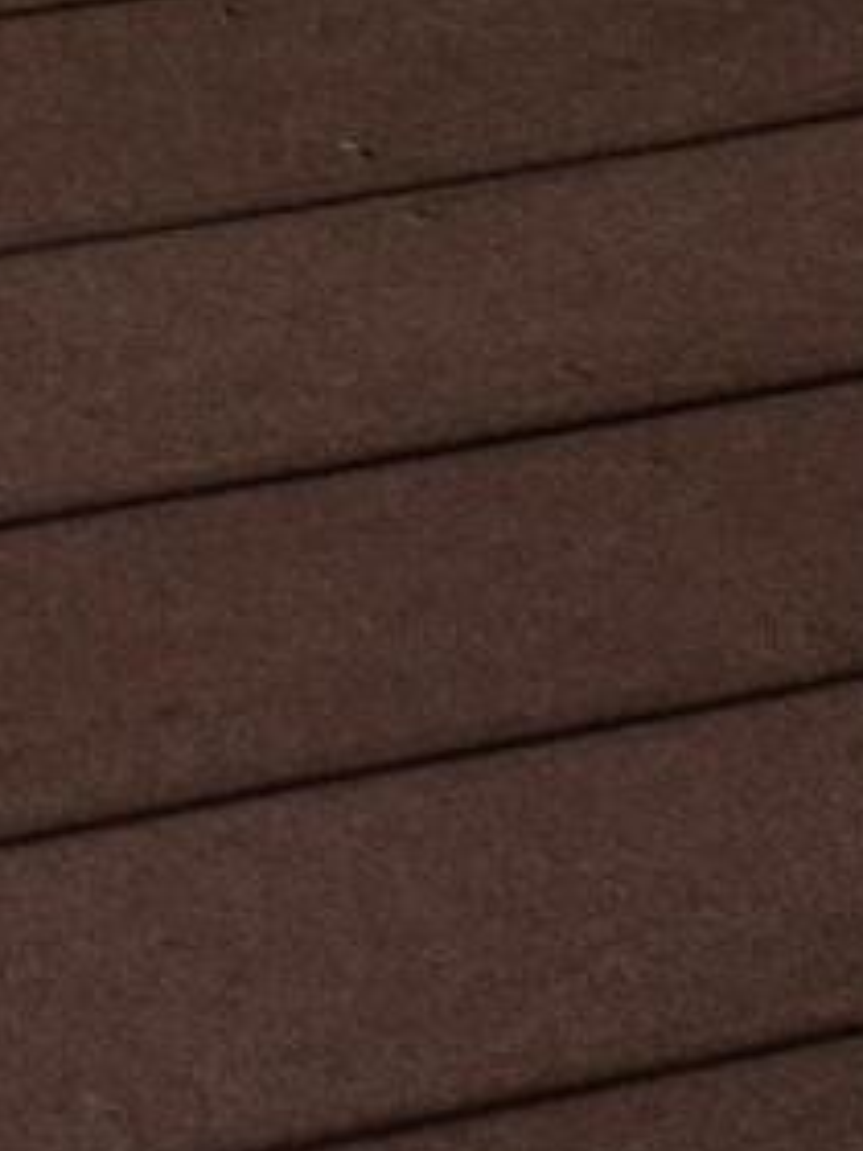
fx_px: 5452
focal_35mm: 164
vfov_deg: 8.6
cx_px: -1722
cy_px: -2869
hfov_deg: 7.8
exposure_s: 1/401
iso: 25
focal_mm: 5.4
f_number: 1.8
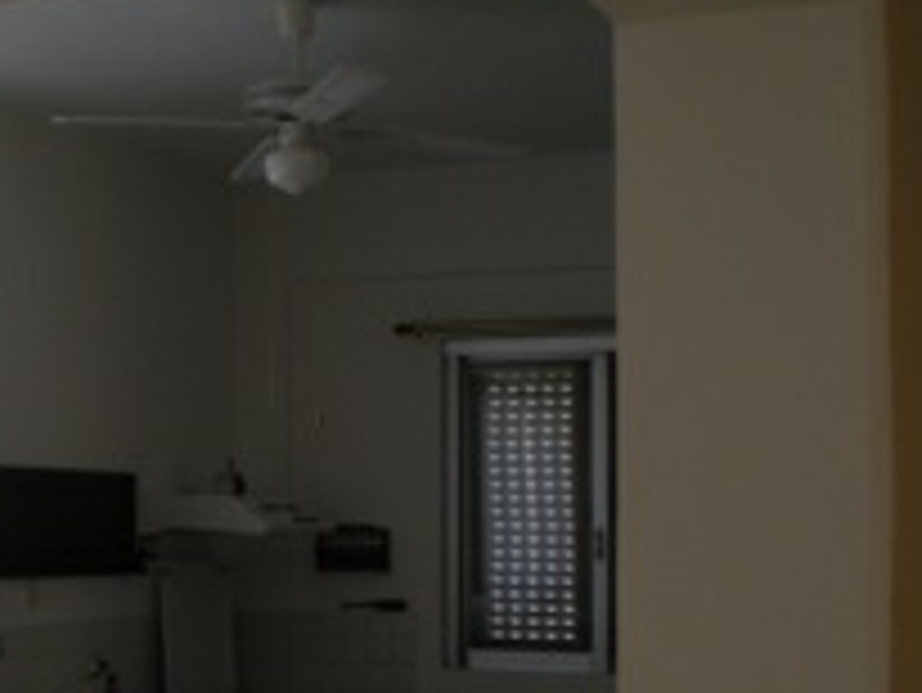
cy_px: 472
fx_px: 1972
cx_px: 184
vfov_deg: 19.8
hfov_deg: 25.8
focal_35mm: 74
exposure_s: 1/60.6
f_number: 3.1
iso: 128
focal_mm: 6.3
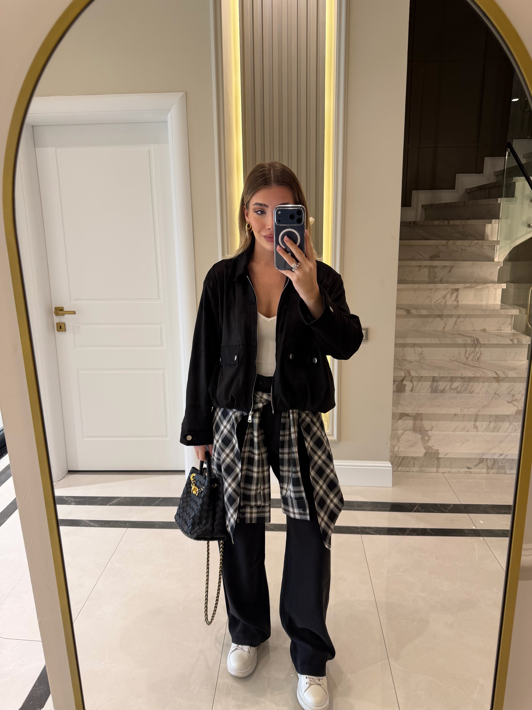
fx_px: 492
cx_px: 266
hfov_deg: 56.8
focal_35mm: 24
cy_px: 355
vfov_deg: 71.6
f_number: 1.78
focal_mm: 6.76
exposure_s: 1/50
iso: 125
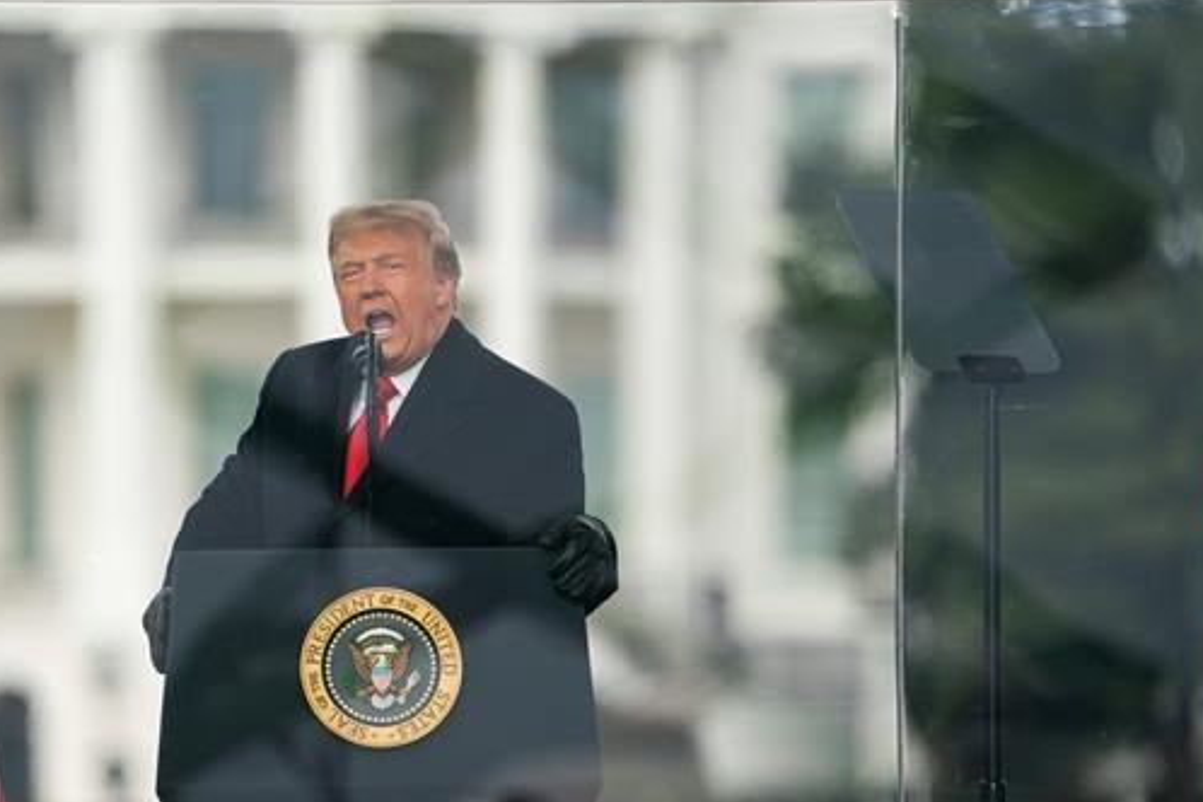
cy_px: 513
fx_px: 26163
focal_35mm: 783
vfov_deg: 1.8
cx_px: 461
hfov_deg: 2.6
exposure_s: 1/1000
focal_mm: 600
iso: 1000
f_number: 6.3
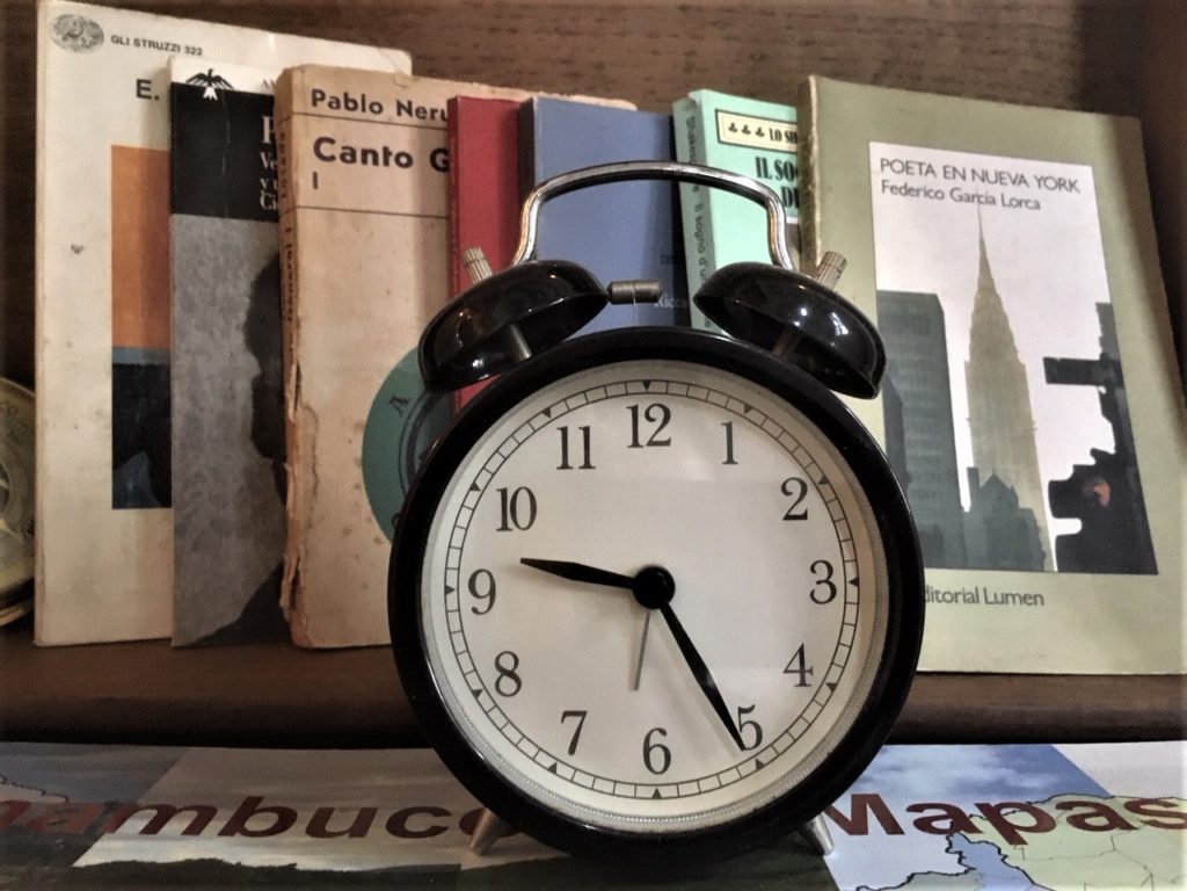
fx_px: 994
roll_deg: -0.3
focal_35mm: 29
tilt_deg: -2.5
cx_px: 594
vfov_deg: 48.2
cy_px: 446
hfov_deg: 61.7
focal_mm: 4.15
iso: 400
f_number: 2.2
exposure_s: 1/17
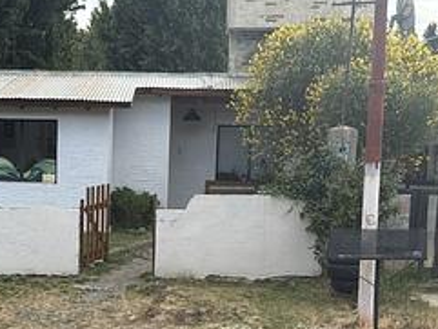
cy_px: 271
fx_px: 1076
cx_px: 70
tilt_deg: -6.8
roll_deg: -0.7
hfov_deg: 22.6
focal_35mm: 85
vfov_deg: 17.2
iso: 80
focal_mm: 6.76
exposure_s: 1/2494
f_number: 1.78
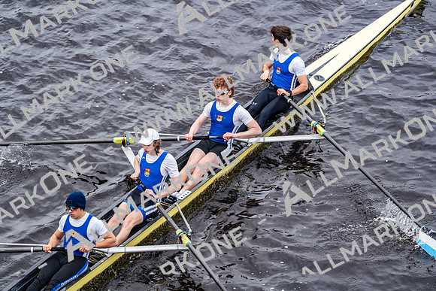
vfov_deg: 6.9
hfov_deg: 10.3
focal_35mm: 200
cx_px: 218
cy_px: 146
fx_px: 2423
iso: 400
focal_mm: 200
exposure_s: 1/2000
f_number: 2.8
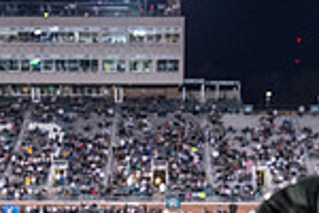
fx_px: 824
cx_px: 149
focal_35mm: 93
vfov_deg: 13.2
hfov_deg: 21.9
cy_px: 387
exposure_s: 1/500
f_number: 3.2
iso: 2000
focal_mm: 24
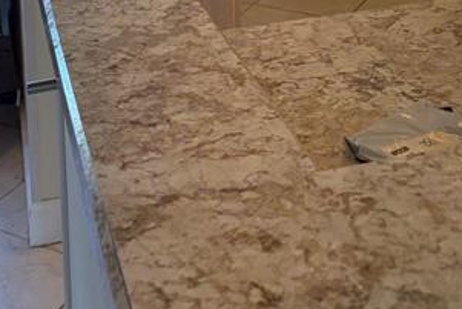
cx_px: 223
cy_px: -249
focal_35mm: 69
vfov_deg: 16.5
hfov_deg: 29.2
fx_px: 886
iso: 125
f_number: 1.6
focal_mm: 5.96
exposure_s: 1/120
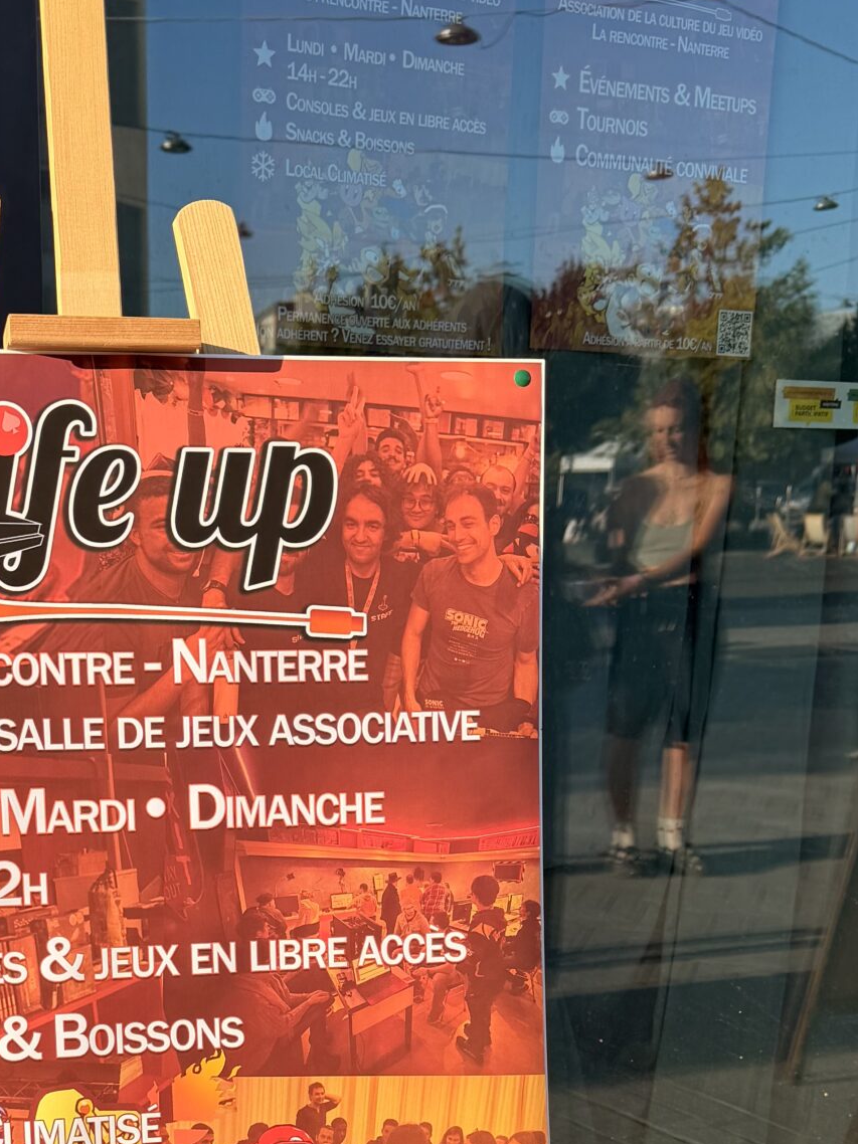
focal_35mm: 54
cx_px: 280
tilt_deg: -15.4
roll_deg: -0.7
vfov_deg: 33.8
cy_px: 1005
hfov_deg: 26.9
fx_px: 1785
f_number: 1.78
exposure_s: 1/1618
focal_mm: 6.76
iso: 80
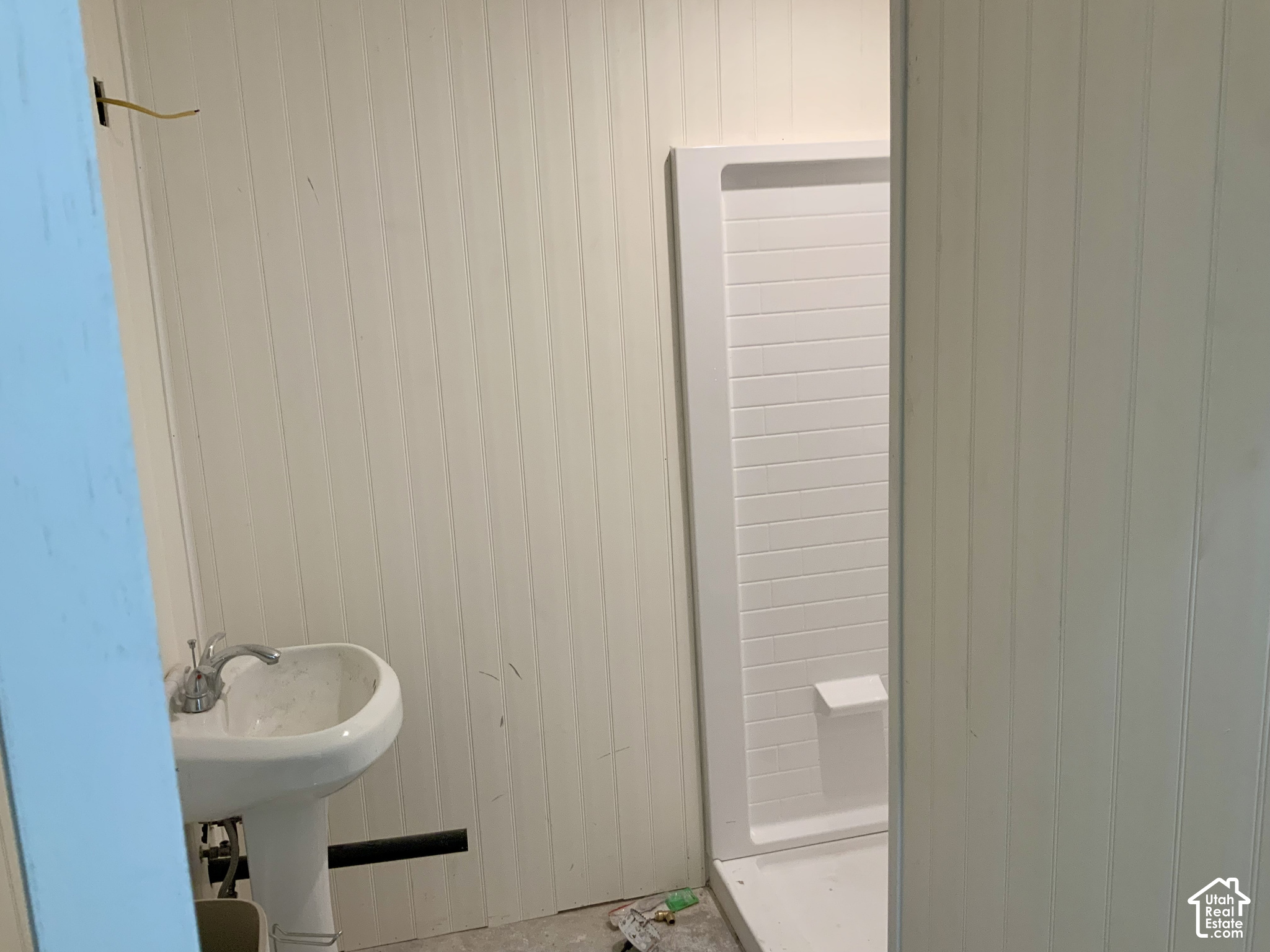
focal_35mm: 29
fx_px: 1064
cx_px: 635
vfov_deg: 48.2
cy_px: 476
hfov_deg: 61.7
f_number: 1.8
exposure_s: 1/84
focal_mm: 3
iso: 64
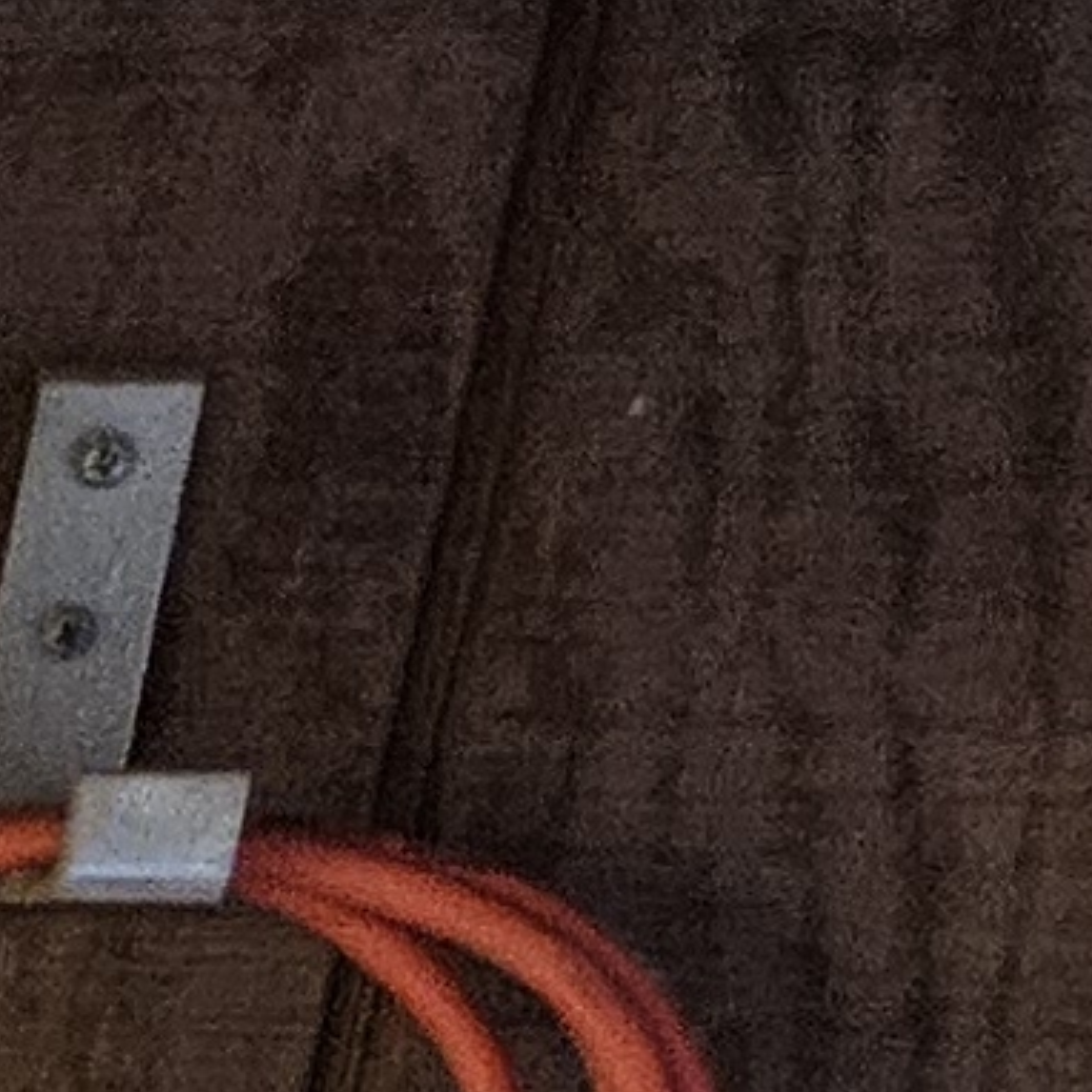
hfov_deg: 6.4
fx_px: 7602
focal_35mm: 213
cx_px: -3582
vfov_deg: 6.7
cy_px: 4165
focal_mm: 5.4
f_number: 1.8
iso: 800
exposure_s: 1/60
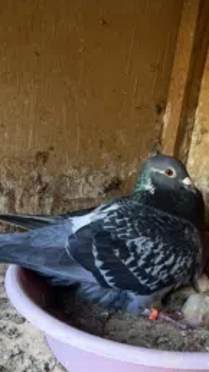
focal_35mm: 44
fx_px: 434
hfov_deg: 26.5
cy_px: 262
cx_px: 170
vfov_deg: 45.3
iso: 125
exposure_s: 1/121
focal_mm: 5.7
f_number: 1.5
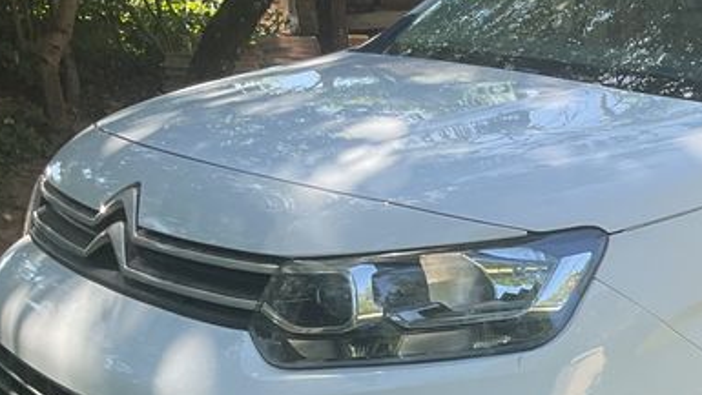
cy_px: 371
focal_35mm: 82
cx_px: 855
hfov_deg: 23.5
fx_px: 1527
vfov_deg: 14.6
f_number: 1.8
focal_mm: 3
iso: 16
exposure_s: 1/386
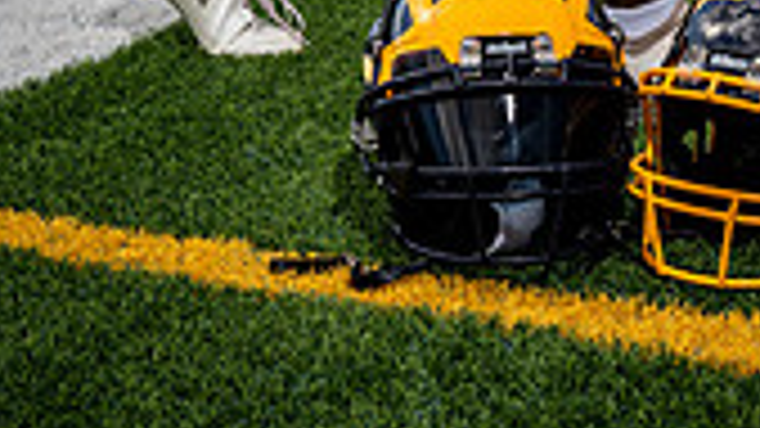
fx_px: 2136
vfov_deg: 10.1
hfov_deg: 20.0
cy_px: -554
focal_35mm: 106
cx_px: 589
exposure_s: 1/250
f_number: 8
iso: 125
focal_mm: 38
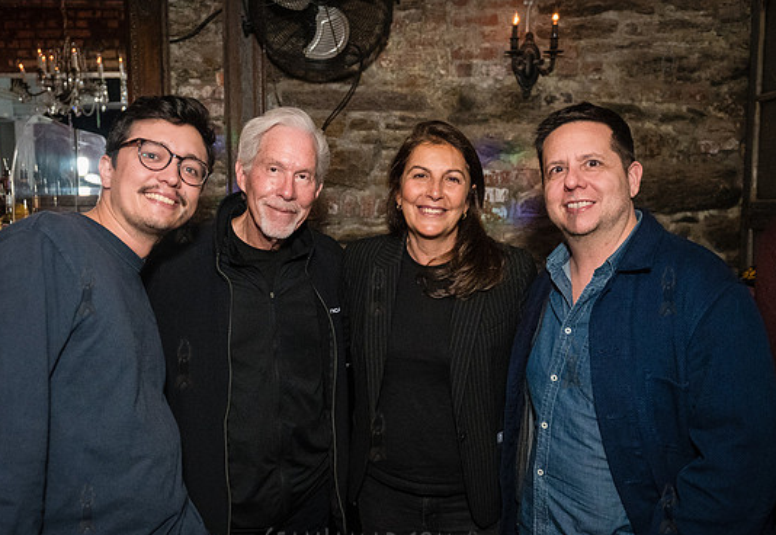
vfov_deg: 43.2
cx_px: 340
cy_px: 284
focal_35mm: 31
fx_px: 675
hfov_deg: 59.6
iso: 12800
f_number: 3.2
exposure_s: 1/320
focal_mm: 24
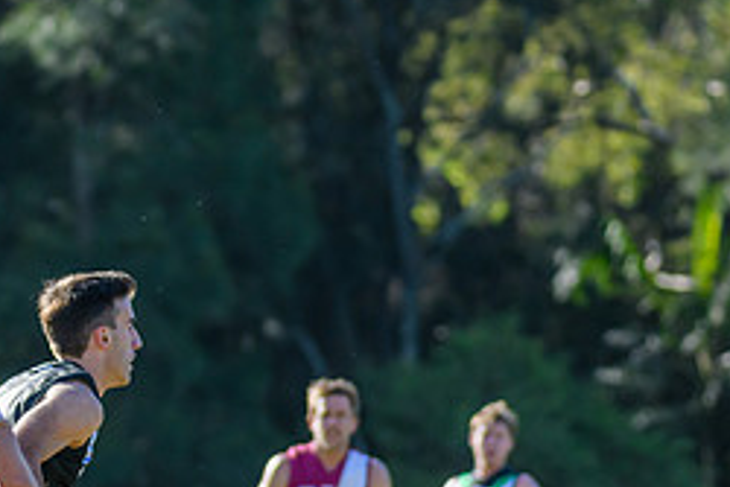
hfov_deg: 3.8
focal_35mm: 548
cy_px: 423
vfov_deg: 2.5
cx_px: 154
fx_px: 11118
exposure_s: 1/2500
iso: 800
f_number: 4
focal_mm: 190
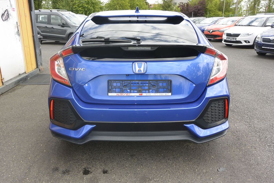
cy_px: 92
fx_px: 221
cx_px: 137
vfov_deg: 45.0
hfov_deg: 63.7
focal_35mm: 29
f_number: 5.6
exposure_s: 1/250
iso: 160
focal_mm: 11
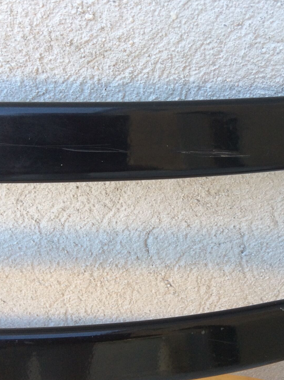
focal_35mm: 44
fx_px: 483
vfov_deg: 42.9
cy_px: 210
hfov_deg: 32.6
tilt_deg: -40.0
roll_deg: -1.0
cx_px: 184
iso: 40
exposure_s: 1/50
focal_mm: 3.3
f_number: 2.4
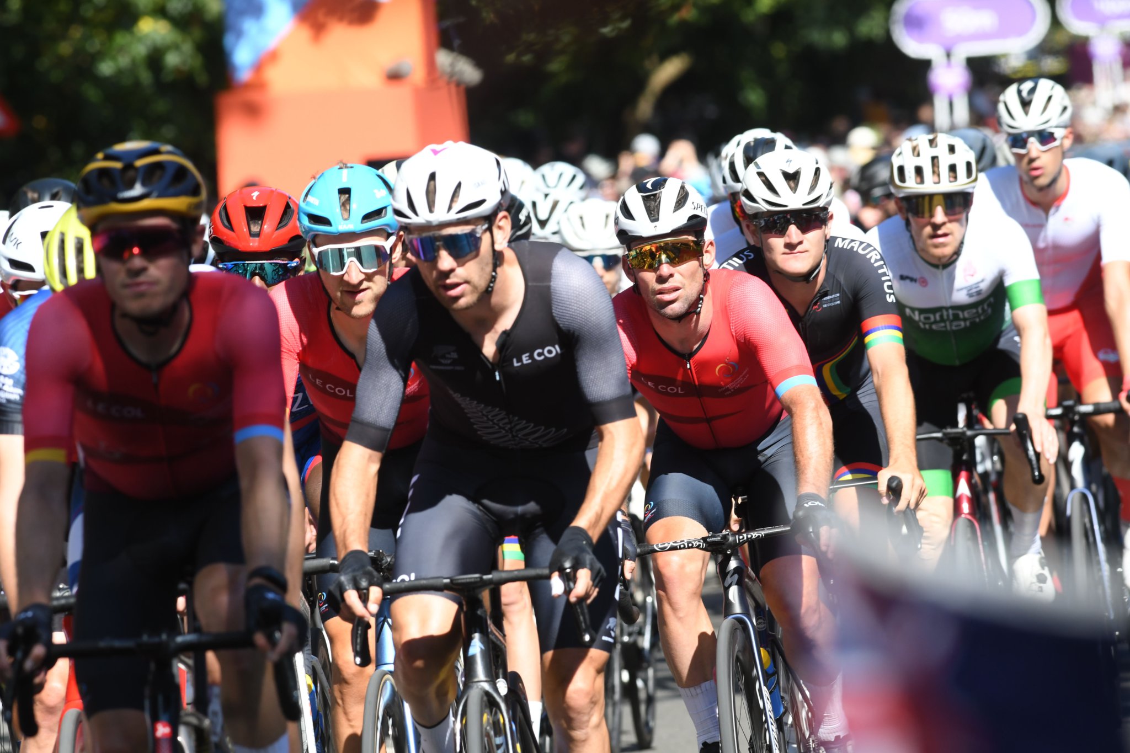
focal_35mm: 450
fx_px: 14123
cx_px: 565
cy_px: 376
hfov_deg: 4.6
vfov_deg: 3.1
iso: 500
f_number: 9
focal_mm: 300
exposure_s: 1/800
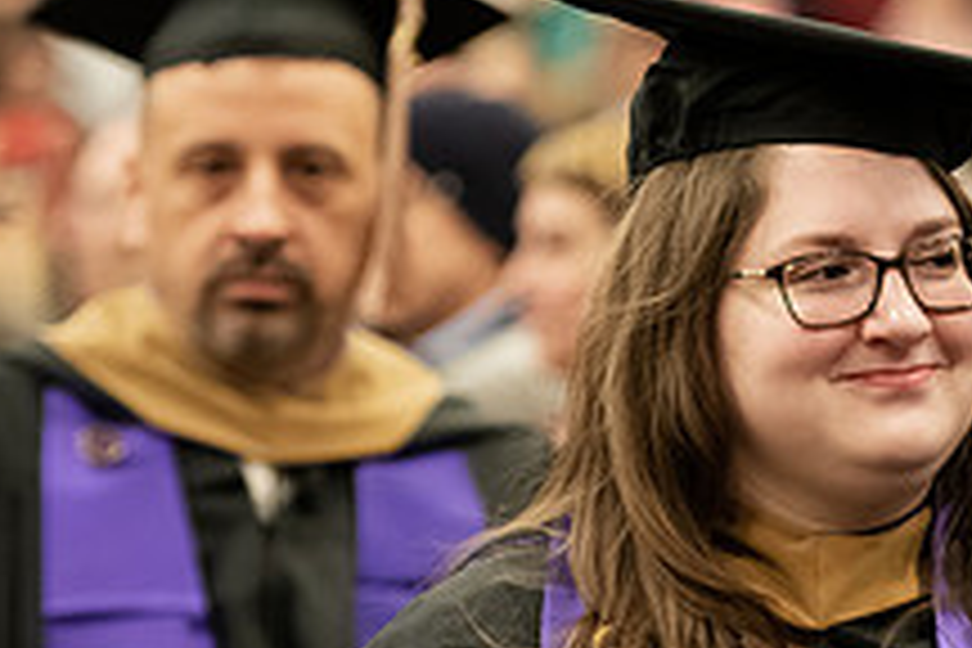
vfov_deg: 4.2
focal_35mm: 327
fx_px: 8828
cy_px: 439
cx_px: 945
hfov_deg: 6.3
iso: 2500
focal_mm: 122
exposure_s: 1/200
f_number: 3.2
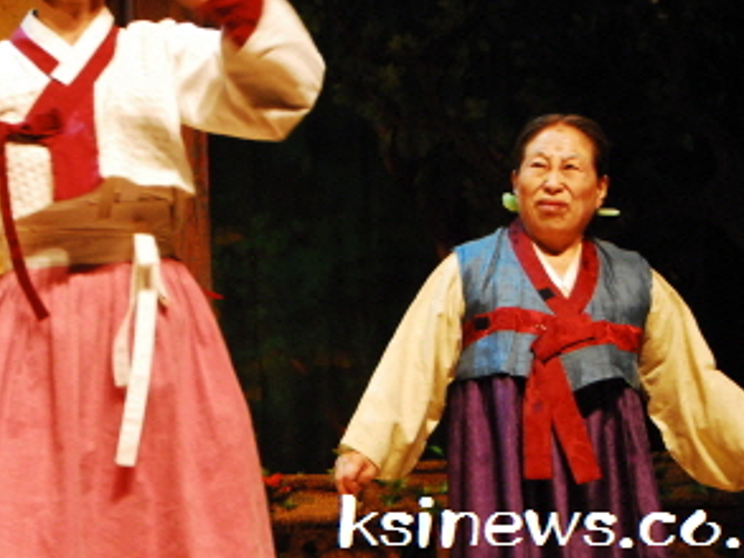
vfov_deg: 10.0
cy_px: 217
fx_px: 3182
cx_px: 241
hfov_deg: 13.3
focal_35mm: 148
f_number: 5
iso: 1600
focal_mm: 60
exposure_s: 1/60
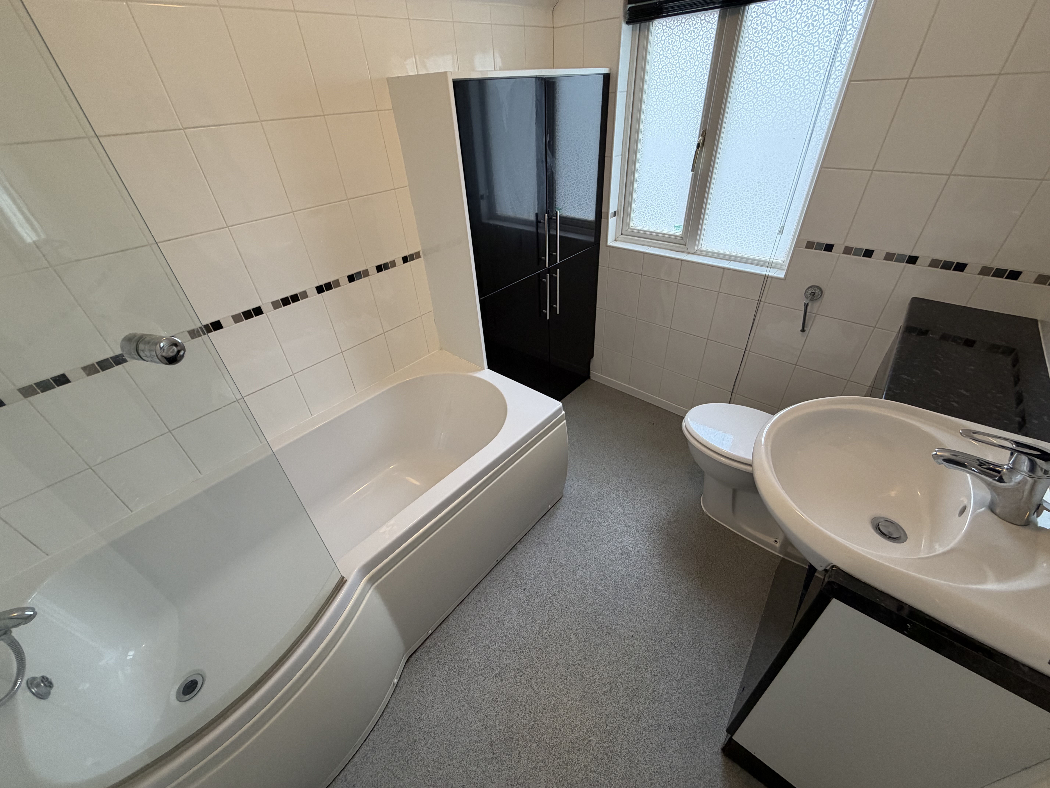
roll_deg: +3.9
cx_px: 525
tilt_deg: -35.3
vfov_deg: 85.7
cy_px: 394
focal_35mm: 14
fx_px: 425
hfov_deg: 102.1
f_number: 2.2
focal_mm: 2.22
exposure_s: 1/100
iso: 200
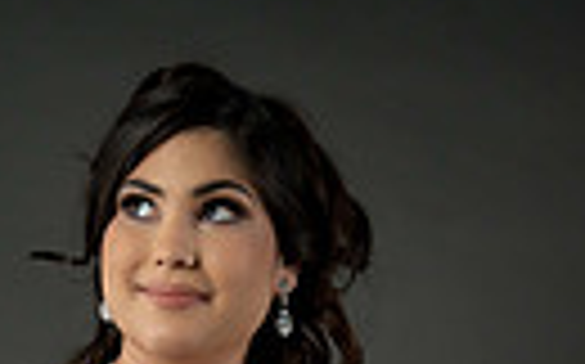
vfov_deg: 7.7
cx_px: 328
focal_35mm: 155
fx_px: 2469
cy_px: 975
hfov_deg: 13.5
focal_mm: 44
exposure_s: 1/250
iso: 250
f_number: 3.2
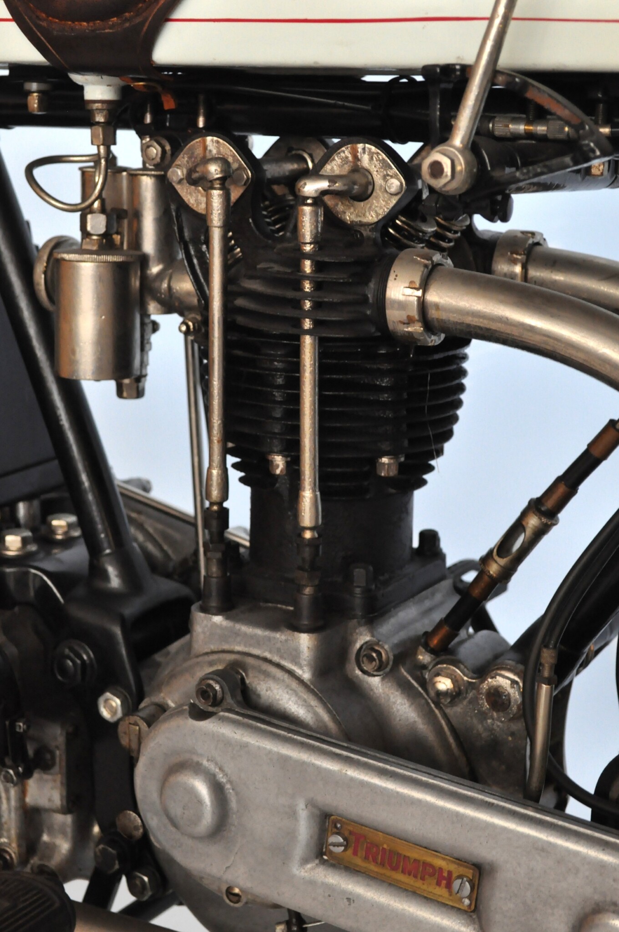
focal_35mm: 60
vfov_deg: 33.4
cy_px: 466
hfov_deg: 22.6
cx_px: 310
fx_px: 1552
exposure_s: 1/20
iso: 1600
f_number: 5.3
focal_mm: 40
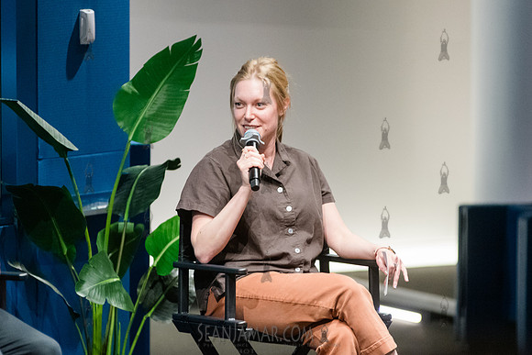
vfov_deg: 5.2
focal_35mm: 265
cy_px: 196
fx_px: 3912
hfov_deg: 7.8
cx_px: 262
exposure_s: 1/200
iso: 6400
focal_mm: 200
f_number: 3.5
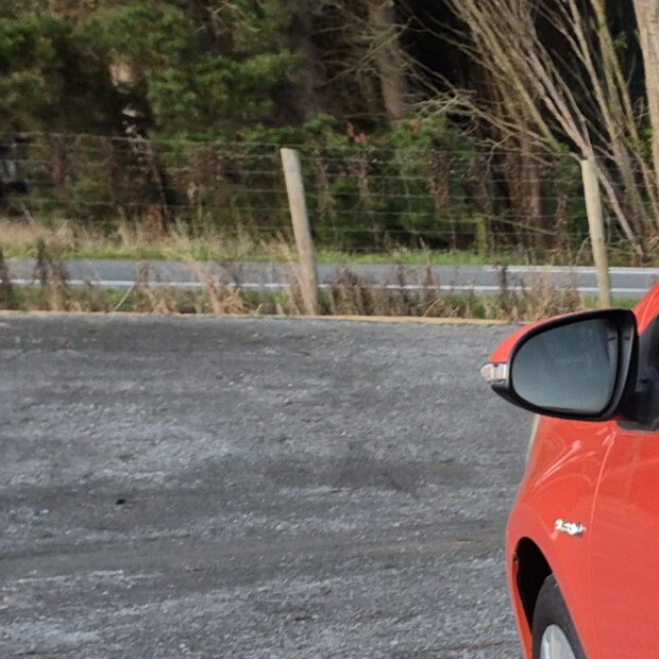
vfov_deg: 18.5
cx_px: 1359
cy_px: 963
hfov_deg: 15.8
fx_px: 1809
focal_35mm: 84
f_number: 1.8
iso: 400
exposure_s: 1/100
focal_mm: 5.4
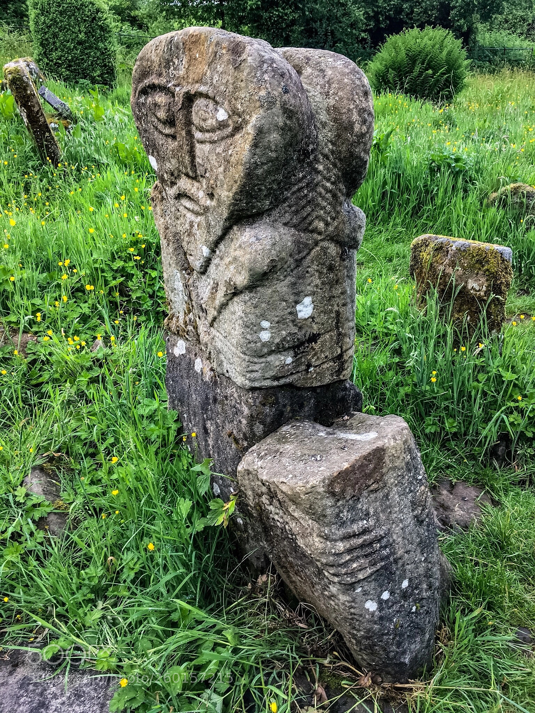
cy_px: 356
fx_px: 598
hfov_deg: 48.2
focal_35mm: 29
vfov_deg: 61.7
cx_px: 268
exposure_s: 1/60
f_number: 2.2
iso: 25
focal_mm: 4.15
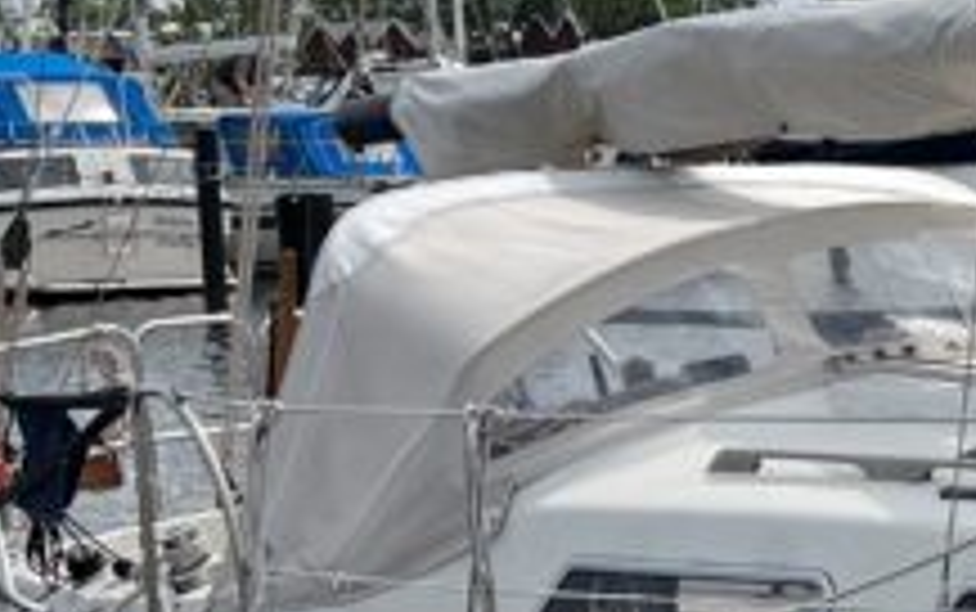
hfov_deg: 14.1
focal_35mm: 130
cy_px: 536
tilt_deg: -8.5
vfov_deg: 10.1
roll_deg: +0.5
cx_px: 1795
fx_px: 3461
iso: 50
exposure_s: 1/6579
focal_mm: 5.7
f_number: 1.5
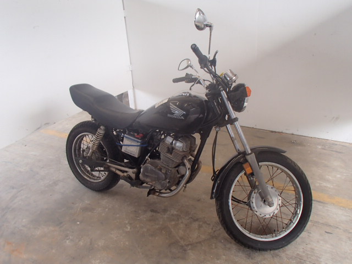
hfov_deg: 63.4
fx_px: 285
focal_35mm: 28
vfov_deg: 49.7
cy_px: 132
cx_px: 176
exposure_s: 1/50
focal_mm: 5
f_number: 3.9
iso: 200
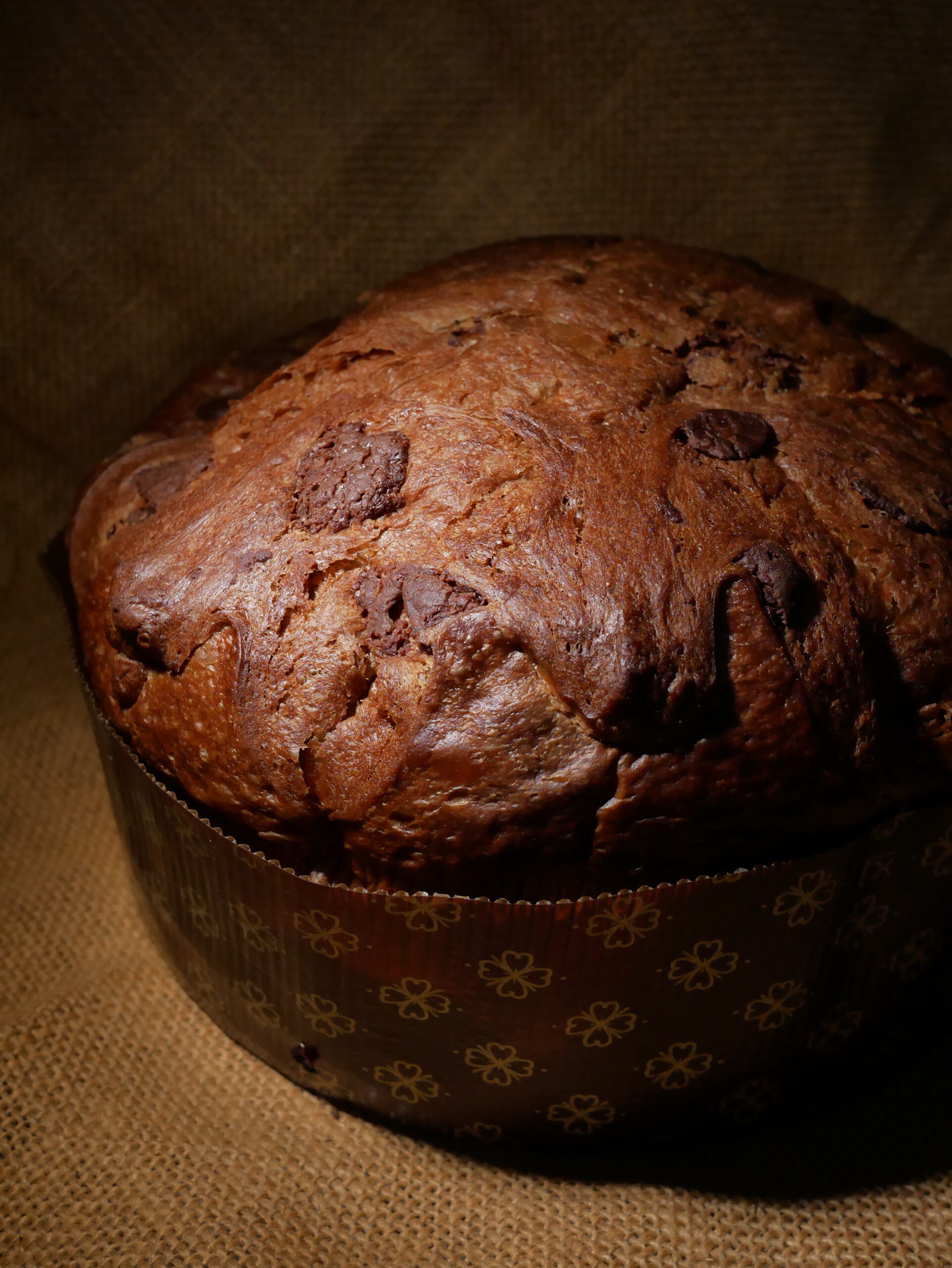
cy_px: 634
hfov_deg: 36.0
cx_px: 476
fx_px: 1466
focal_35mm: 40
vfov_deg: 46.8
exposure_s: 1/100
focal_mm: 20
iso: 800
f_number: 5.6
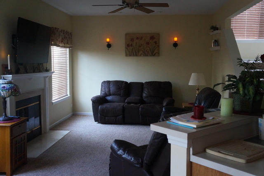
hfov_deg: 53.2
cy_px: 88
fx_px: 264
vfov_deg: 36.8
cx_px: 132
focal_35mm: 36
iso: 3200
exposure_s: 1/100
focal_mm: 24
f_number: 4
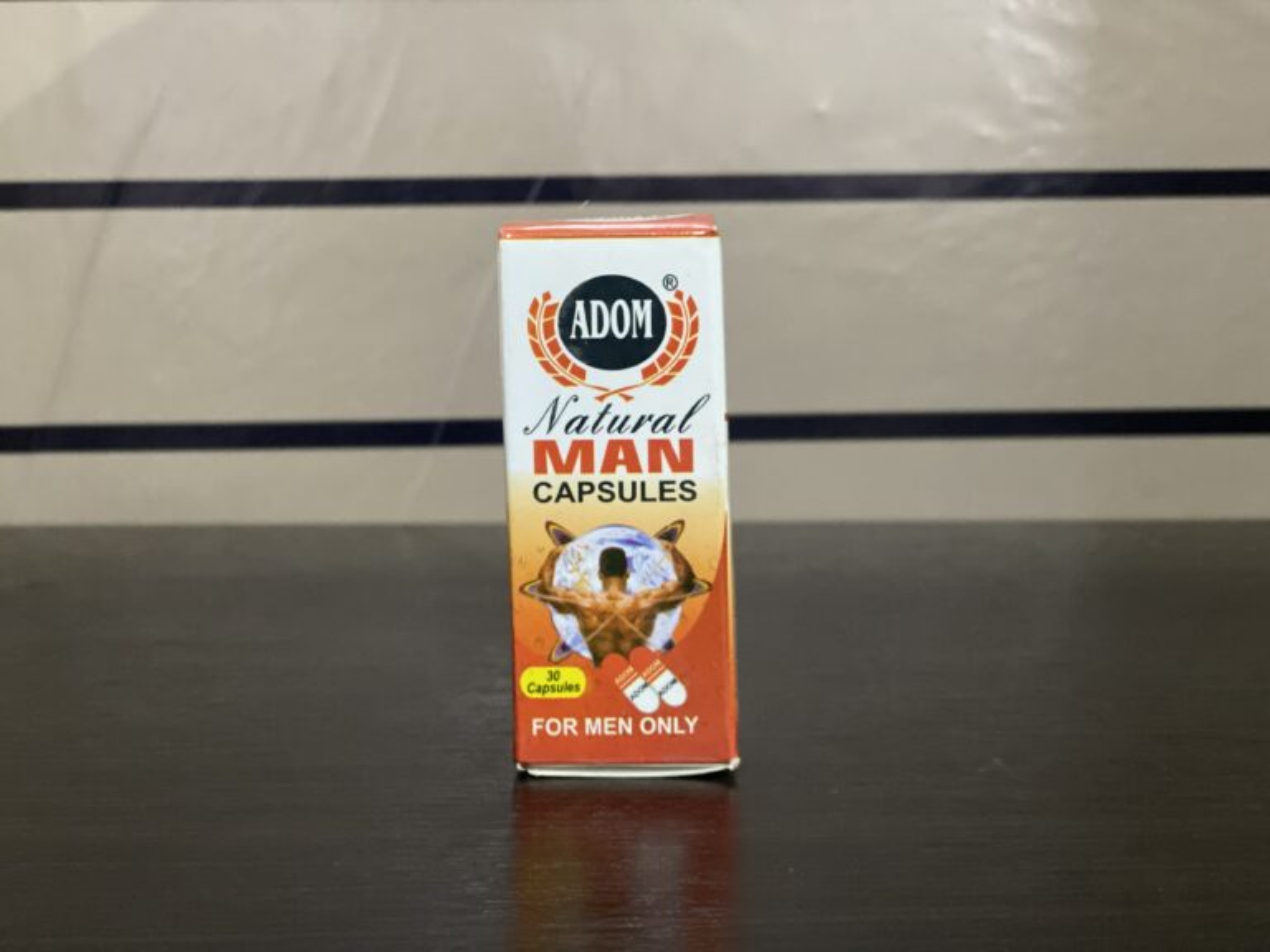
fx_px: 1908
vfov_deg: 28.0
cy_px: 476
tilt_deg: -5.4
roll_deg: +2.0
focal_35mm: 52
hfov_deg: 36.8
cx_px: 635
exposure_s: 1/33
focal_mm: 6
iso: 320
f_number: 2
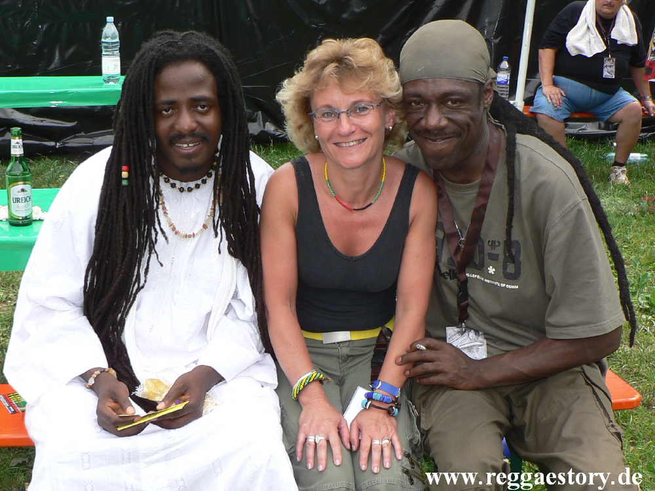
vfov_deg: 40.7
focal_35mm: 35
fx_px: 662
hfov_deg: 52.6
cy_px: 246
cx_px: 328
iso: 64
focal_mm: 6
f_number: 4
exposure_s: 1/200
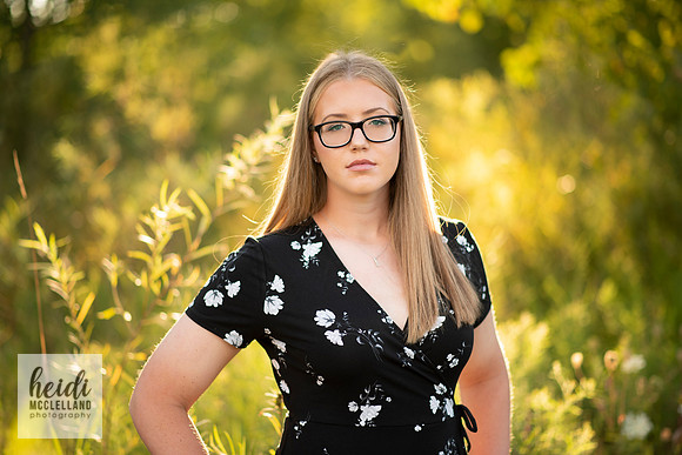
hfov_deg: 23.9
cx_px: 341
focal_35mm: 85
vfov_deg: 16.1
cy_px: 228
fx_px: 1611
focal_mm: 85
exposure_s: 1/400
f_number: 1.8
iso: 125
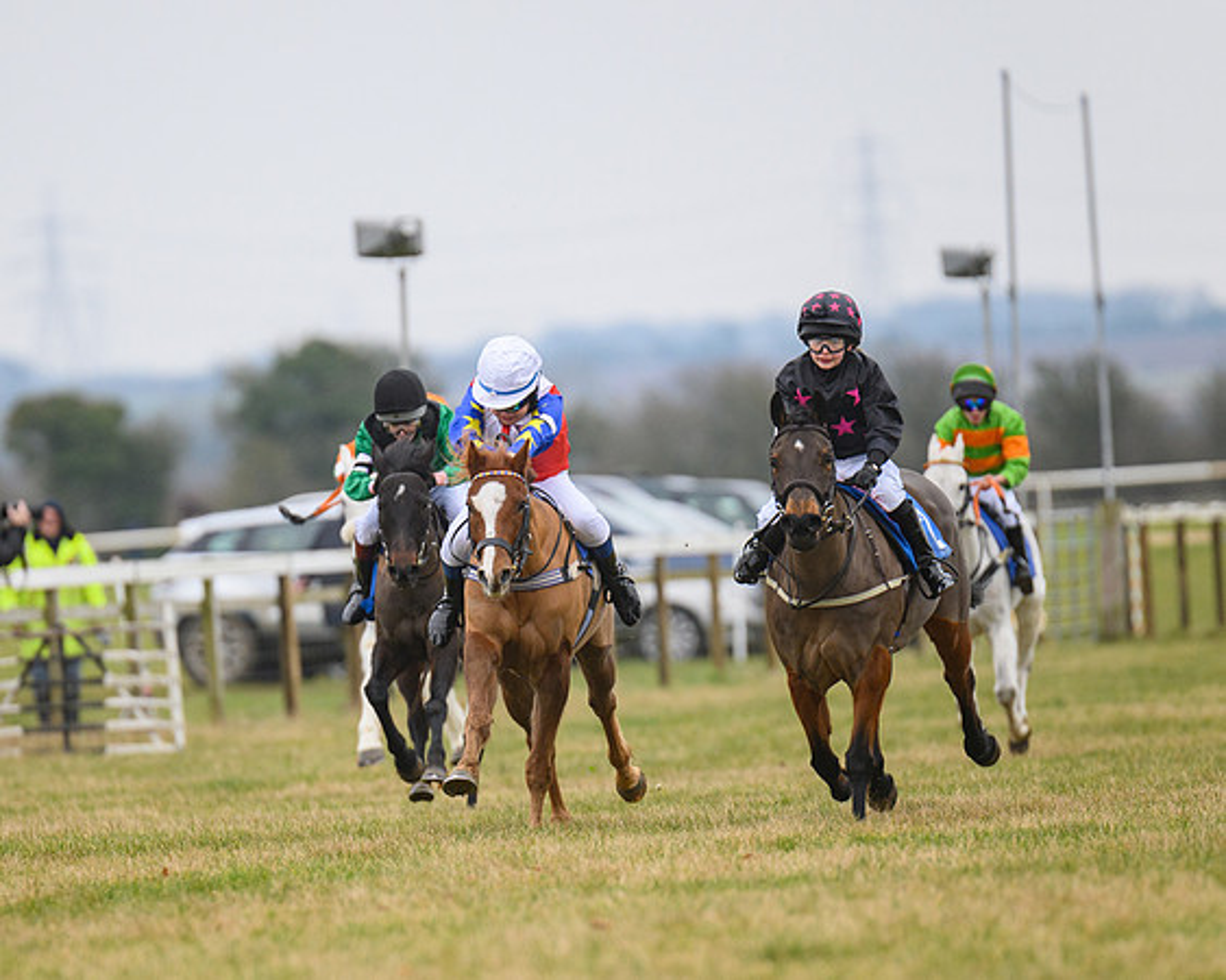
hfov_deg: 4.3
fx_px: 16180
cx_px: 443
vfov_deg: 3.5
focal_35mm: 446
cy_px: 507
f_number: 4
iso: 800
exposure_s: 1/640
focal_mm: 300
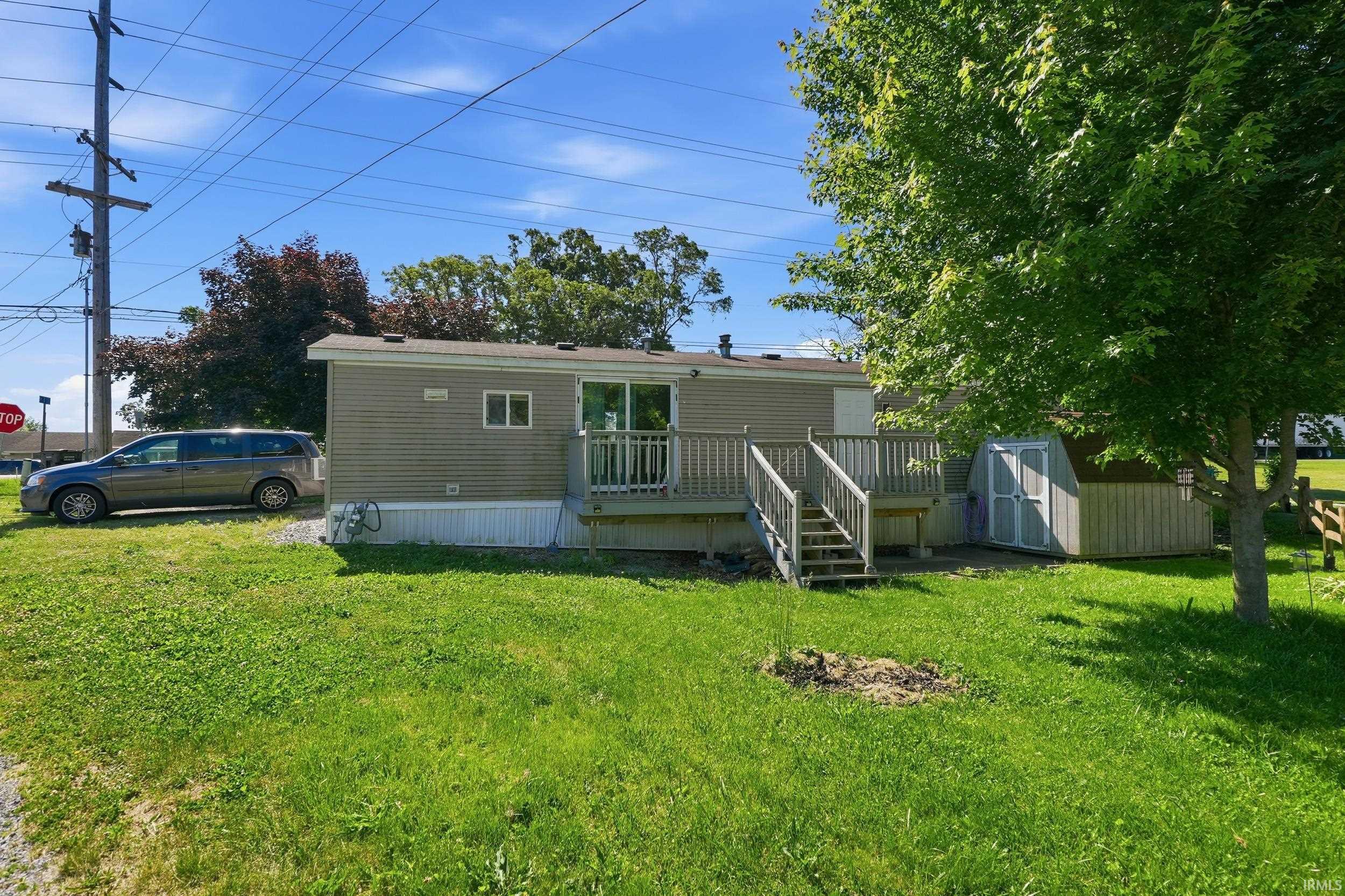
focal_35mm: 18
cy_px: 448
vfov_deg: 67.4
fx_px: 672
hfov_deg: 90.0
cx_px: 672
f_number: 5
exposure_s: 1/500
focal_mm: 12.5
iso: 100
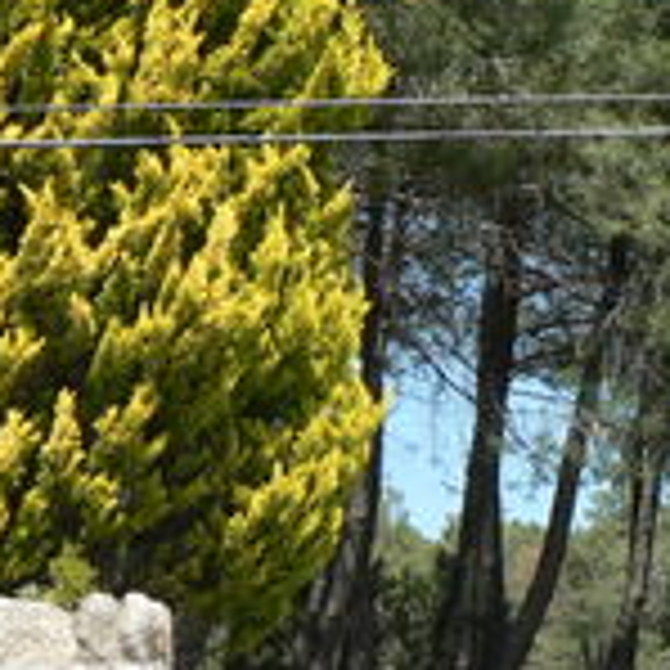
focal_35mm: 134
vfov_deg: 12.9
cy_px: 580
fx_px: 2934
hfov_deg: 13.0
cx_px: 499
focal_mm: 7.9
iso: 64
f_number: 4
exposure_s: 1/320
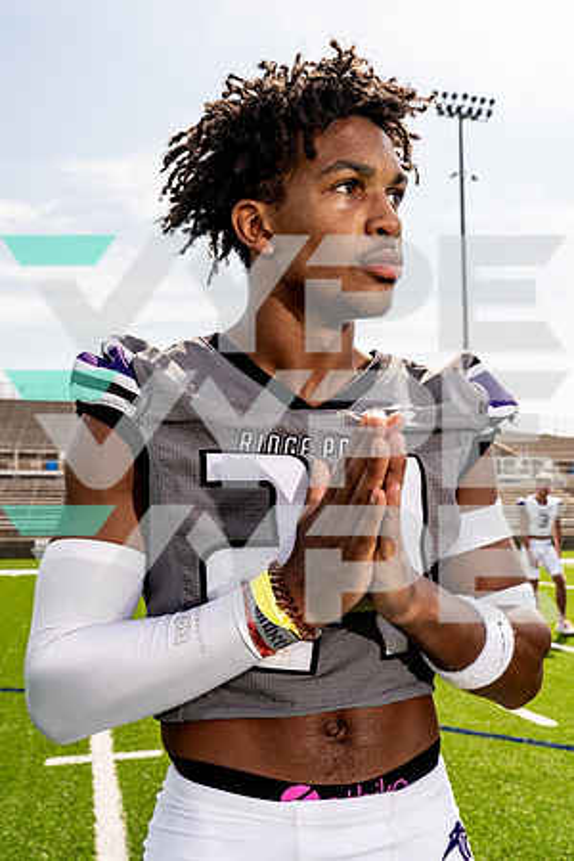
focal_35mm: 34
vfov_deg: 55.8
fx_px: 813
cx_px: 287
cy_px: 430
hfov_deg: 38.9
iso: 100
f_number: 8
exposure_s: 1/250
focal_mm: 34
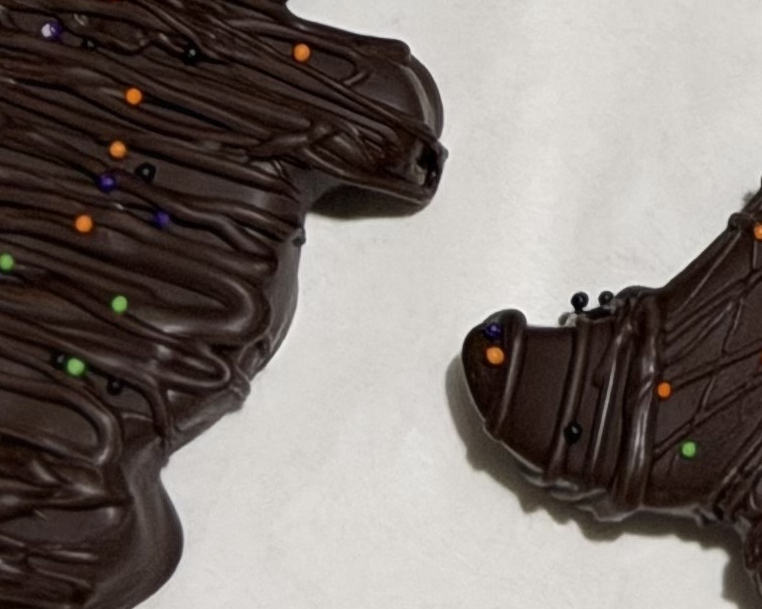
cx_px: 1426
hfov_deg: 7.5
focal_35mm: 248
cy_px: -805
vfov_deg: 6.0
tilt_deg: -66.2
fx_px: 5591
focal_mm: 6.76
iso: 200
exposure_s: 1/40
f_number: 1.78
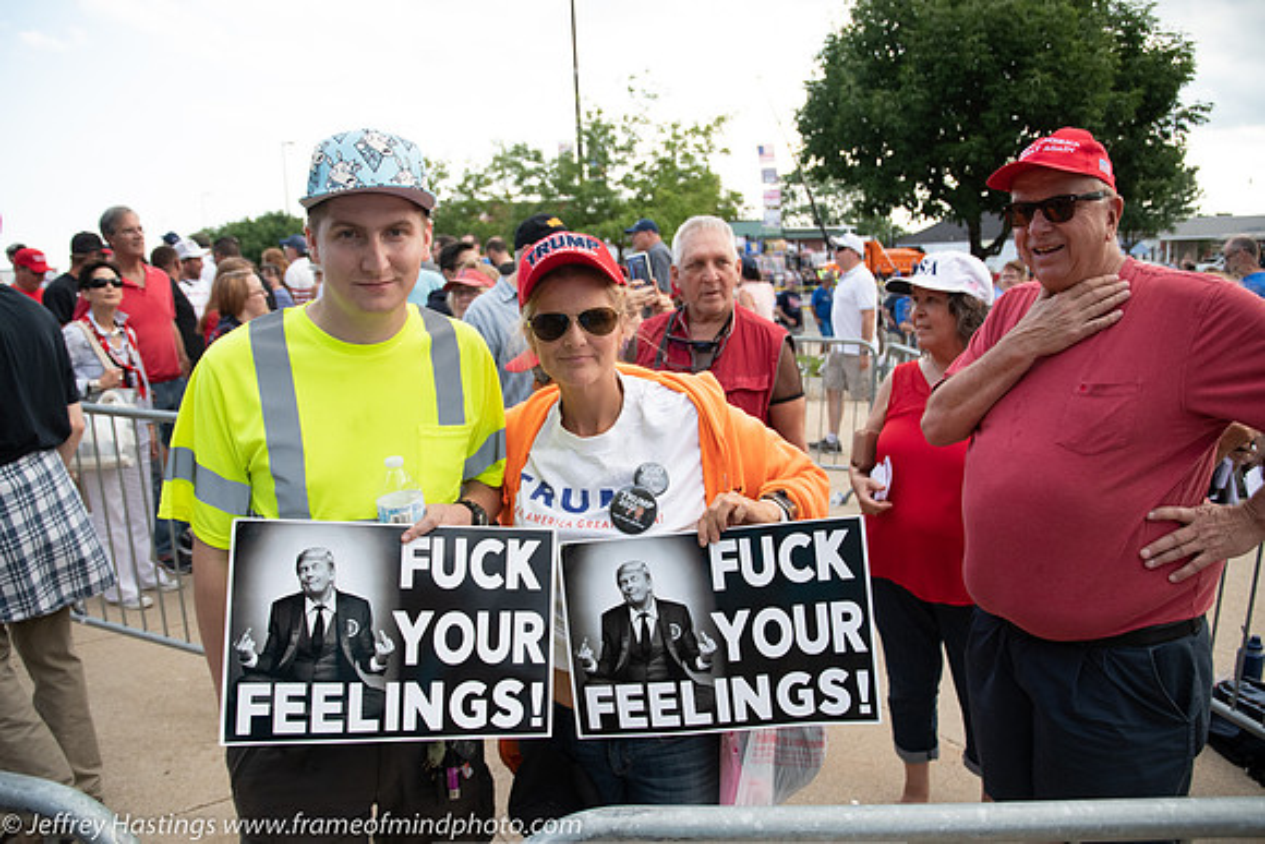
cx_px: 632
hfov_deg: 73.7
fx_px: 843
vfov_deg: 53.2
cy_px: 422
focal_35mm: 24
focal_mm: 16
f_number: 3.2
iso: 1000
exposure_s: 1/3200
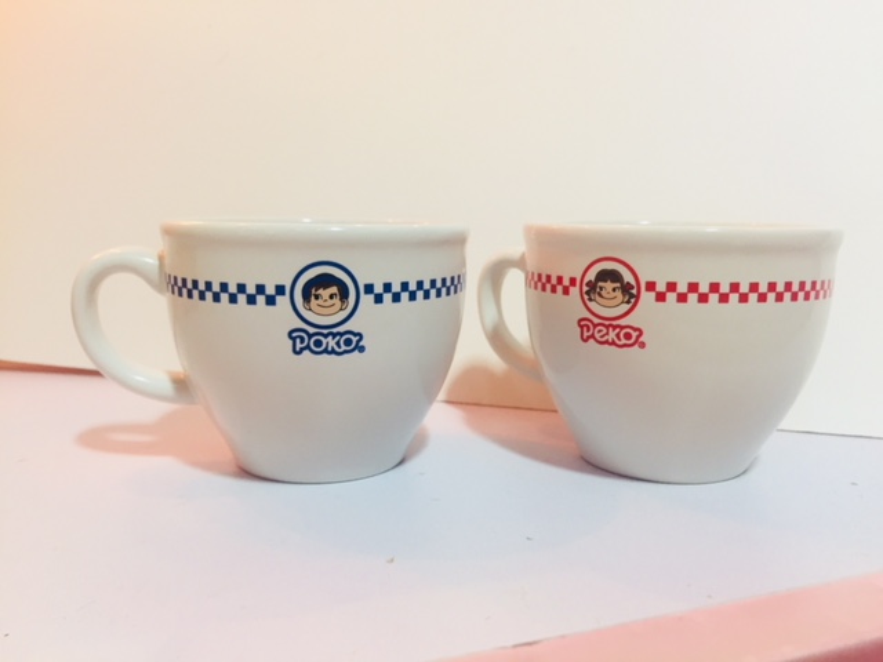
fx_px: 740
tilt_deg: -5.7
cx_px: 442
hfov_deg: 61.7
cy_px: 331
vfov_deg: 48.2
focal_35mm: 29
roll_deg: -2.1
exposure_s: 1/33
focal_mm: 4.15
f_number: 2.2
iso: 100
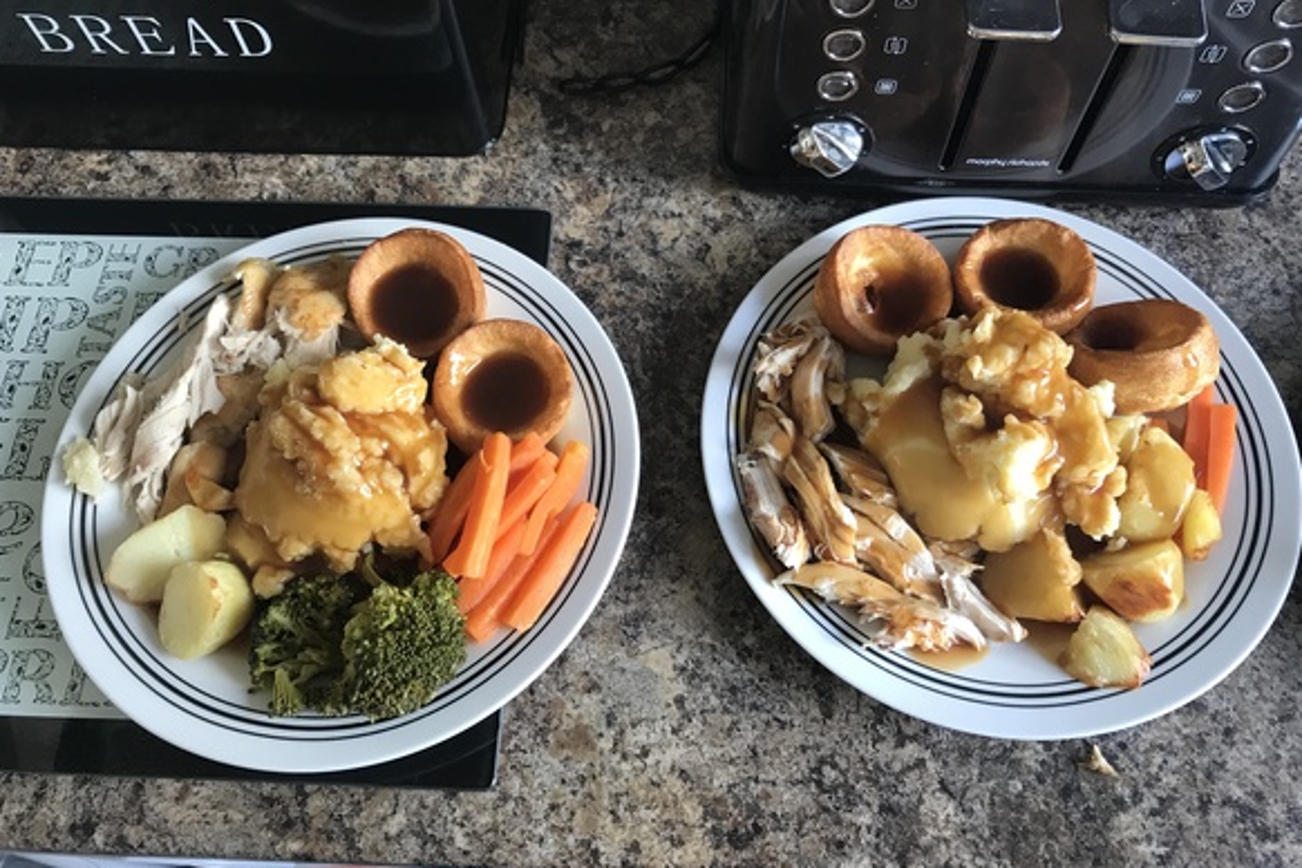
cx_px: 660
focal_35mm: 30
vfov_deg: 43.5
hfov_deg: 61.9
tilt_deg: -62.6
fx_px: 1085
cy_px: 389
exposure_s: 1/33
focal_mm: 3.99
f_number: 1.8
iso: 32
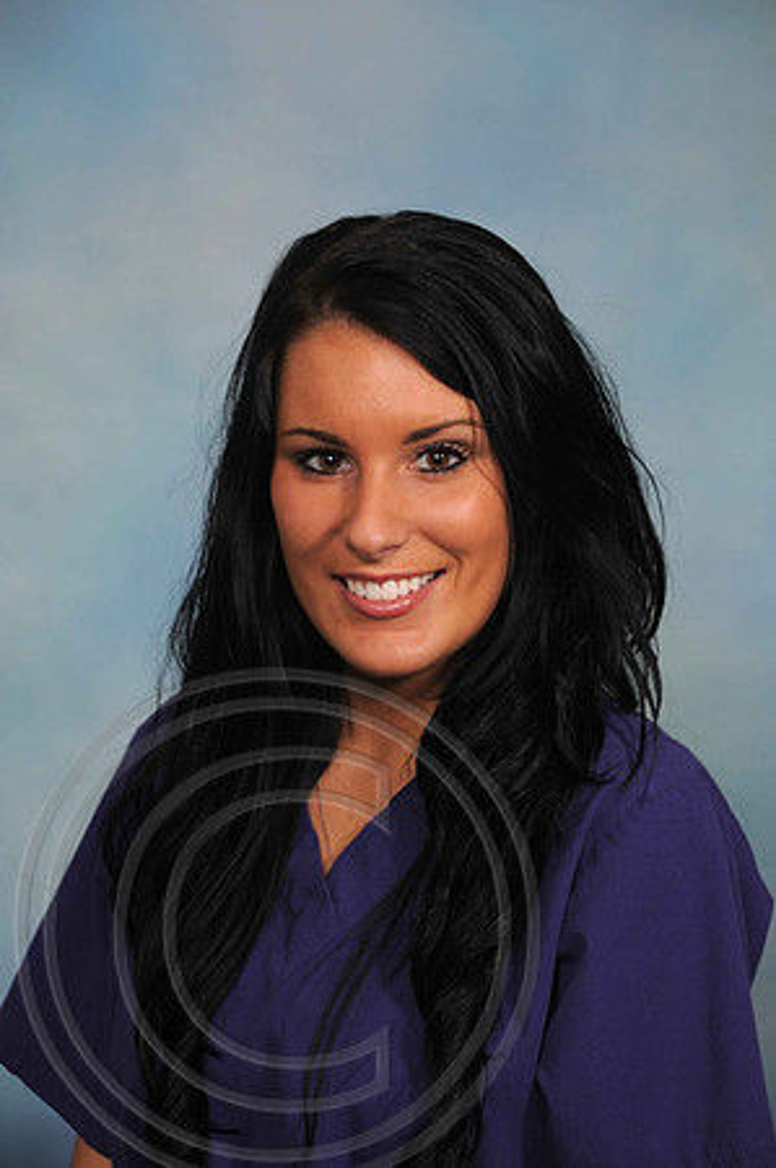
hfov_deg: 10.1
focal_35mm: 135
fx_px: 4375
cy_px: 584
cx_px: 388
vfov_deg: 15.2
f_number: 6.3
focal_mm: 90
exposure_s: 1/60
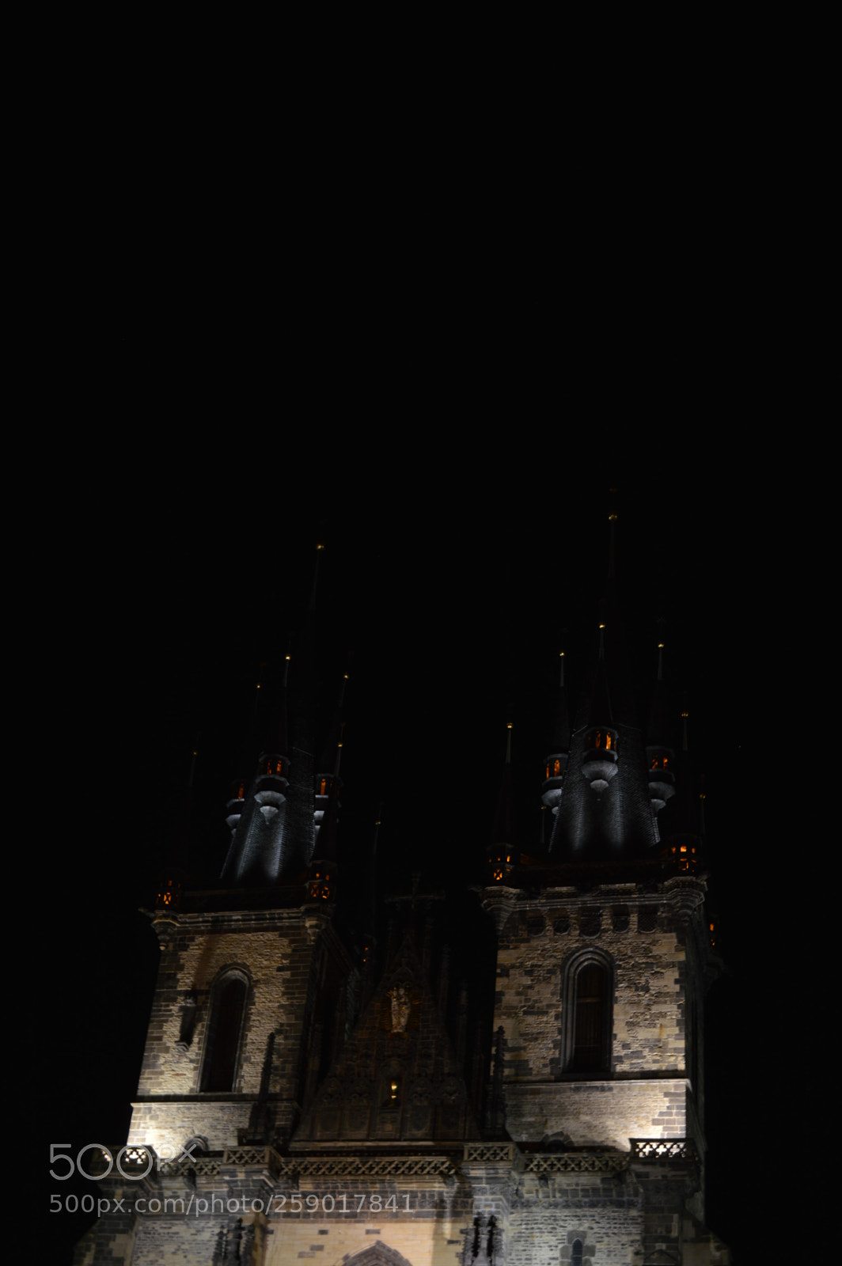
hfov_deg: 25.7
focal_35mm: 52
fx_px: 1845
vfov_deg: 37.9
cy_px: 633
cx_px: 421
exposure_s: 1/6
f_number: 7.1
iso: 200
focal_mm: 35
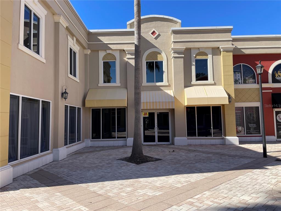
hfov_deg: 67.3
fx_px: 211
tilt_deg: +3.8
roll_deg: +1.1
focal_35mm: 26
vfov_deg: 53.1
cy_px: 106
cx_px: 140
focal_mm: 4.2
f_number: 1.6
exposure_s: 1/2304
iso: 32
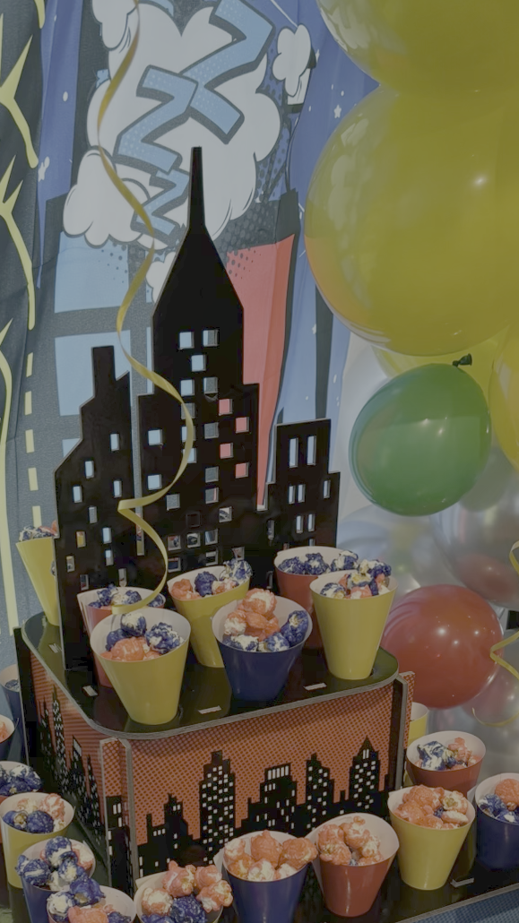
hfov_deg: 27.0
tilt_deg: -26.3
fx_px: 1077
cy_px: 700
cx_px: 209
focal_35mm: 44
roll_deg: +0.4
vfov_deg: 44.7
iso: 320
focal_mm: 5.96
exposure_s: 1/60
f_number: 1.6
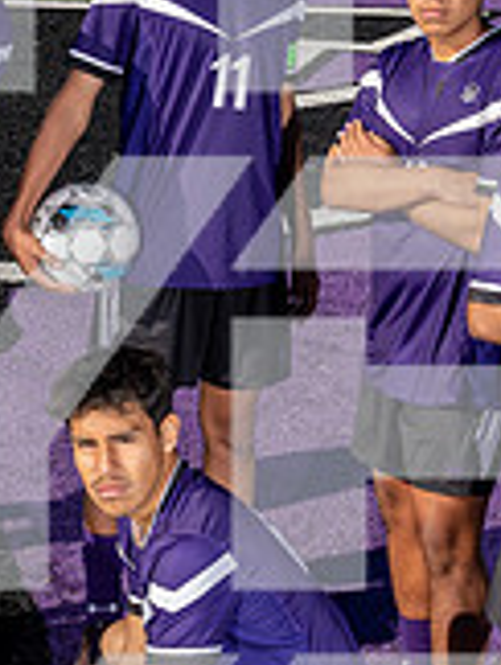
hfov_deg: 12.7
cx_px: 152
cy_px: 376
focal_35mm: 117
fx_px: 2252
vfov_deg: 16.8
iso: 100
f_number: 8
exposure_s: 1/250
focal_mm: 34
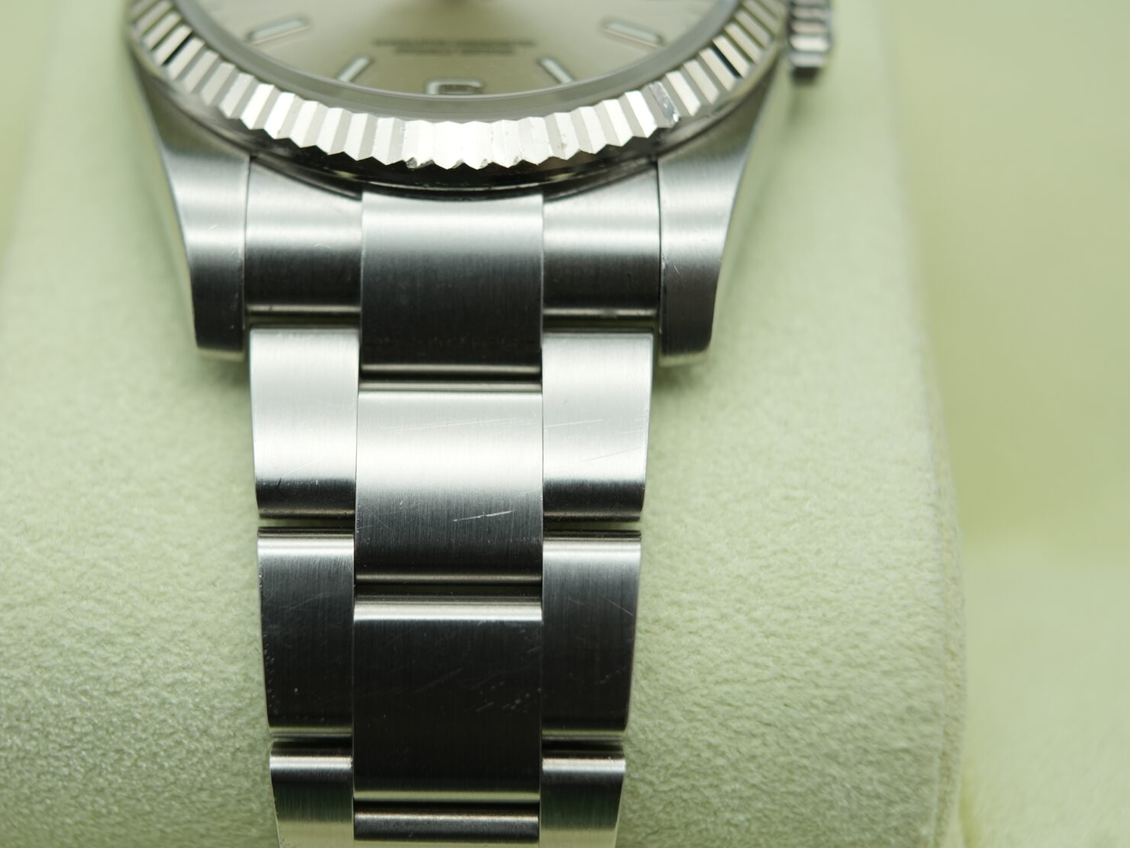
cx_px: 433
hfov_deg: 33.1
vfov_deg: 25.2
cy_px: 407
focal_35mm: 58
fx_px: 1893
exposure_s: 1/250
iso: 400
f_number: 5
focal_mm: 35
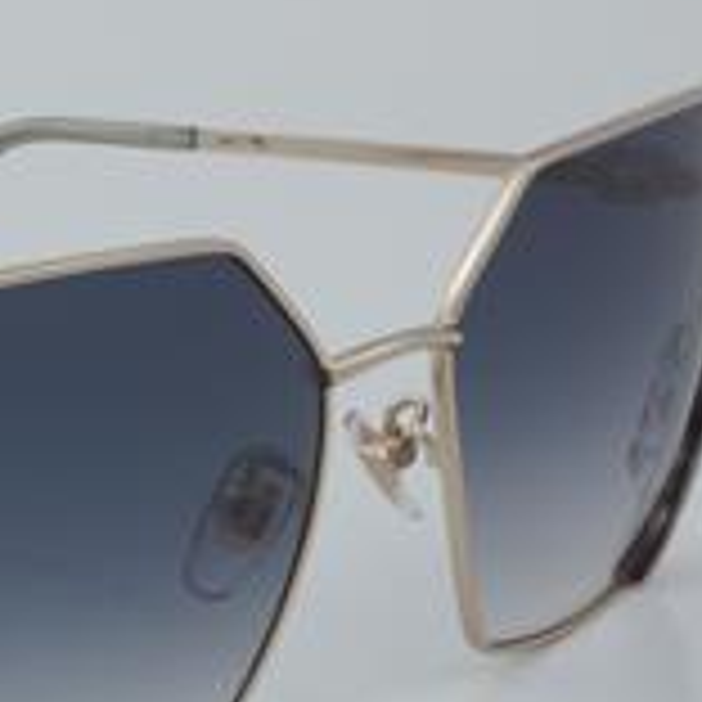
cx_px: -112
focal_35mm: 147
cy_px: 526
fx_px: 3375
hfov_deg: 11.7
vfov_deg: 11.8
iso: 100
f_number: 32
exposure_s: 1/4
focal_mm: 45
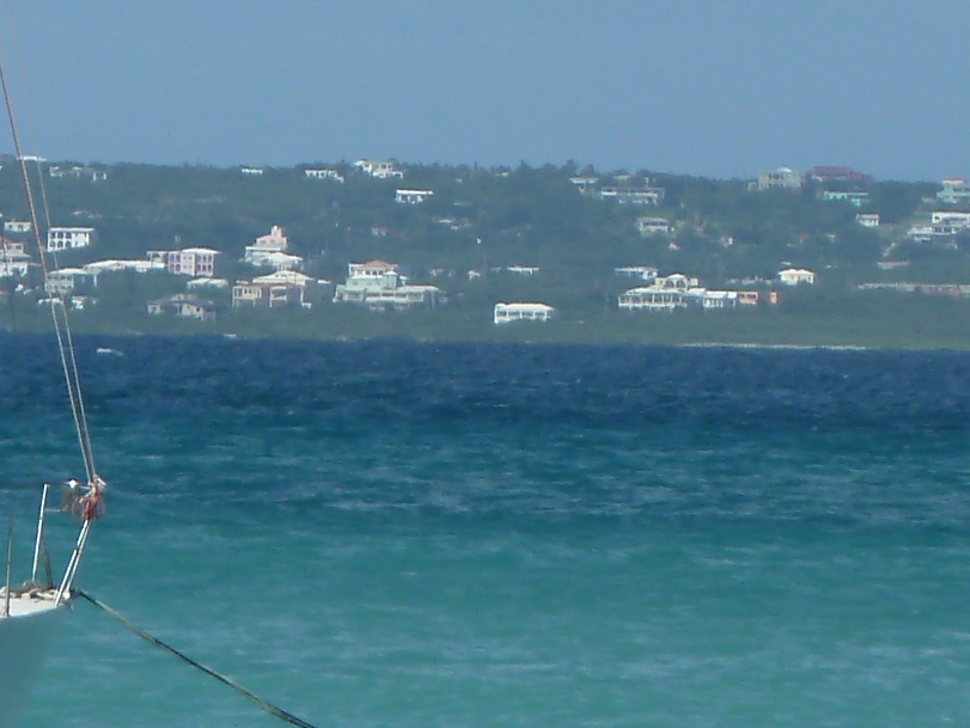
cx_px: -12
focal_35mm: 1079
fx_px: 30249
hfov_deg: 1.8
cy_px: 244
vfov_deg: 1.4
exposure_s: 1/500
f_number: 5.6
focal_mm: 49.2
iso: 80
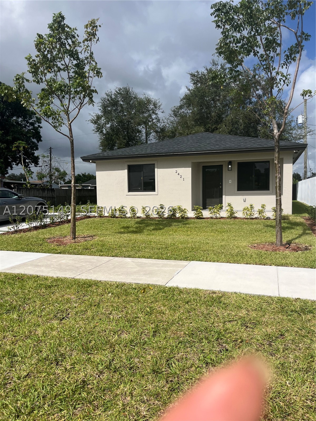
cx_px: 158
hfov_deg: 53.1
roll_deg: +1.9
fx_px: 316
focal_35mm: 26
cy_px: 210
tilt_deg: +0.3
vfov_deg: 67.3
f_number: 1.6
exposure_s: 1/7874
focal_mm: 5.1
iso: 50
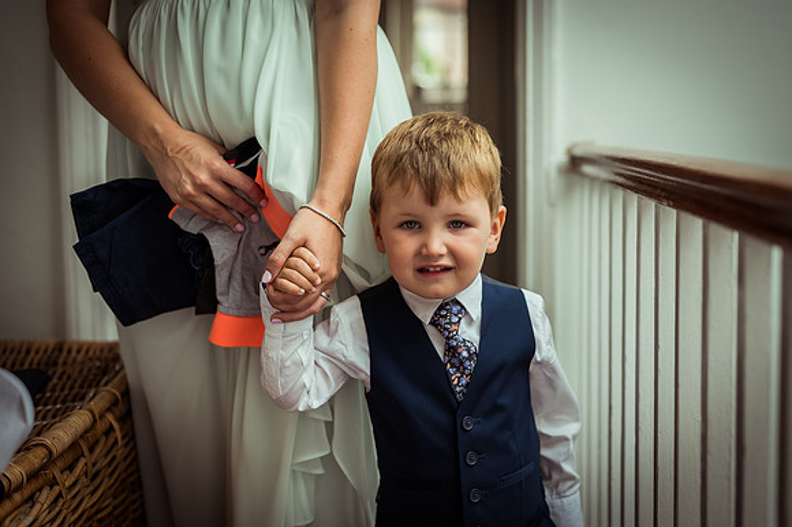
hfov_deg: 39.6
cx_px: 396
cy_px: 264
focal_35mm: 50
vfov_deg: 27.0
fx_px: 1099
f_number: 2.5
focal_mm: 50
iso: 110
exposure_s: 1/320
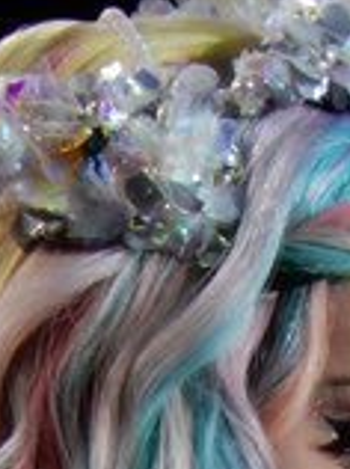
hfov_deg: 1.0
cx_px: 59
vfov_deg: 1.3
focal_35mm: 1515
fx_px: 20480
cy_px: 1134
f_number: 6
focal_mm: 53.6
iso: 400
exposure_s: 1/100
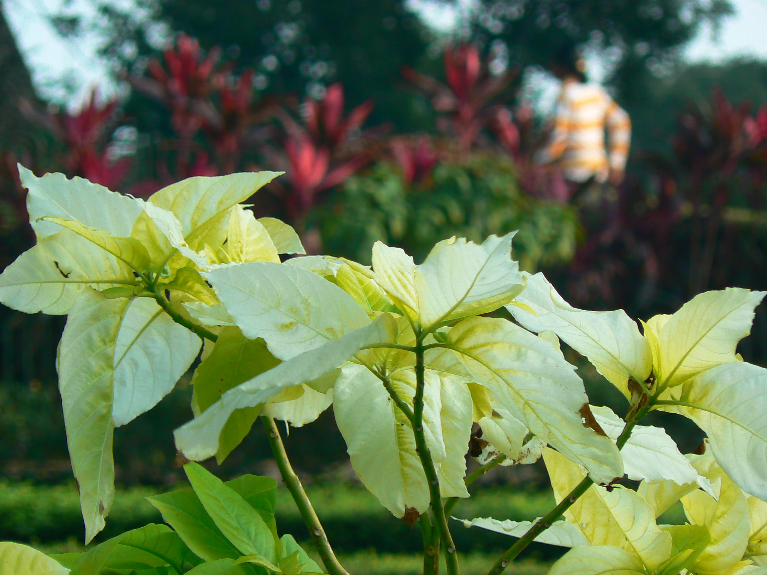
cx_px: 384
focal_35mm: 282
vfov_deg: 5.3
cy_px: 288
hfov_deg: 7.0
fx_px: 6248
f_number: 3.6
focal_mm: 47
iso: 80
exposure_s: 1/60
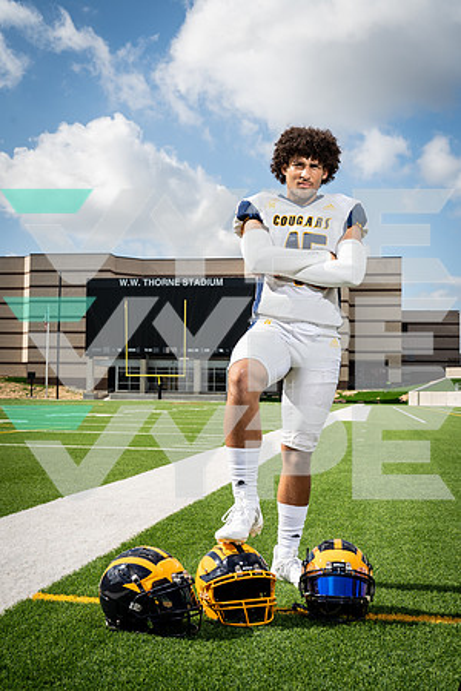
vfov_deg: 41.1
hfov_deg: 28.1
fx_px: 922
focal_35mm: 48
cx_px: 230
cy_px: 346
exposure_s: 1/250
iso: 125
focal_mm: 48
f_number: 8
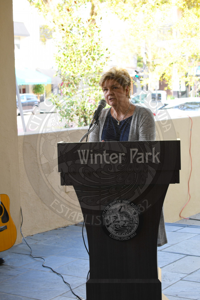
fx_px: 683
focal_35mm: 82
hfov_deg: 16.7
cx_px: 100
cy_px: 150
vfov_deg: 24.8
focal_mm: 55
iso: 200
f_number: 5.6
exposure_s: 1/50
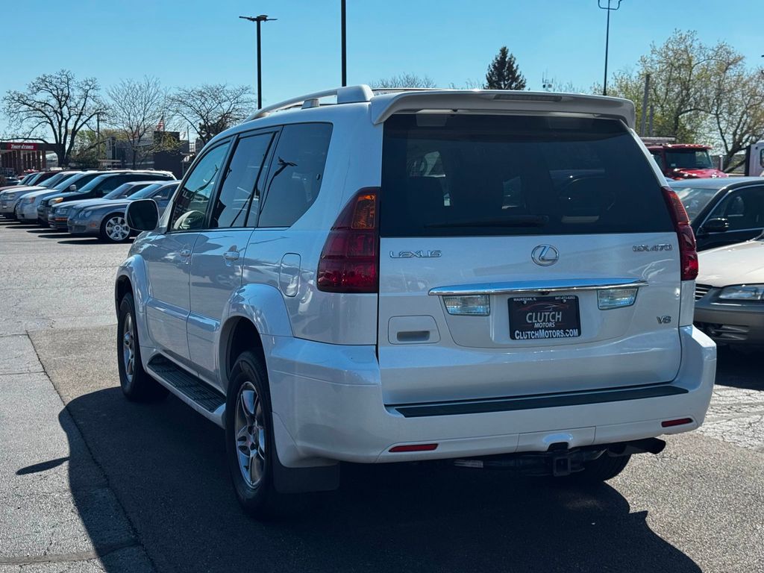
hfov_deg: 39.7
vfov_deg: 30.3
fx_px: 1059
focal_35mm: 48
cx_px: 382
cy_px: 286
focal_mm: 6.76
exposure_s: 1/3610
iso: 64
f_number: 1.78
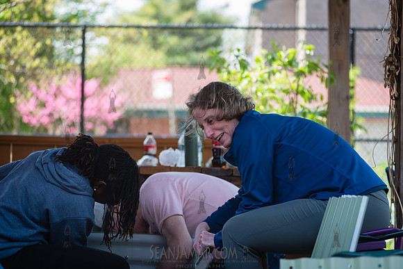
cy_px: 134
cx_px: 202
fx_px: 942
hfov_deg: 24.2
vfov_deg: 16.2
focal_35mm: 84
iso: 100
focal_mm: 80
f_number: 3.2
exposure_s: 1/250
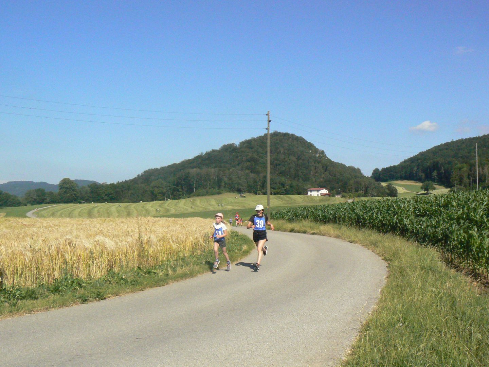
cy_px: 184
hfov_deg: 51.4
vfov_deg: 39.7
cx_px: 244
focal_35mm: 36
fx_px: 509
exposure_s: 1/1600
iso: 400
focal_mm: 6
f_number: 7.1
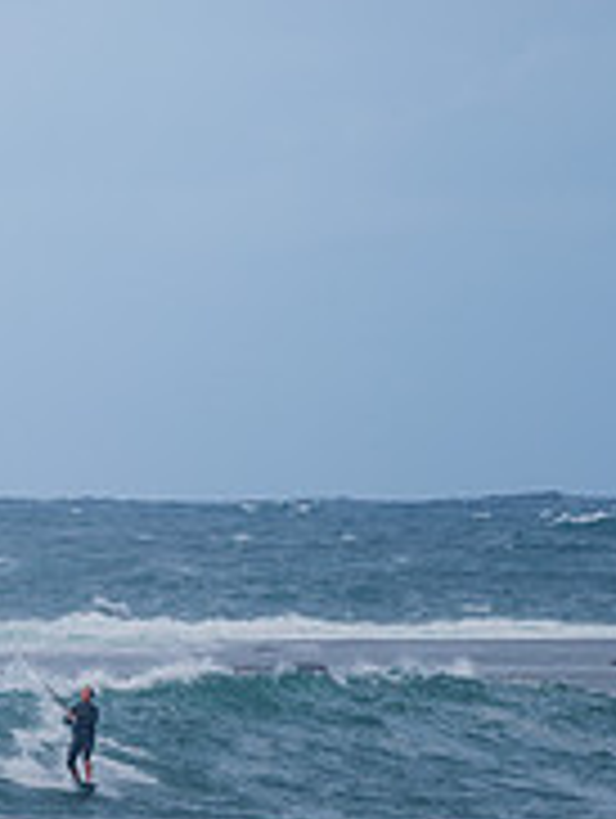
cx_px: -444
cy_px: 57
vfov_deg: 1.8
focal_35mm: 1117
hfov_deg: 1.3
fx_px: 26441
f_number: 5.6
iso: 64
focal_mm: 330
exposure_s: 1/1000
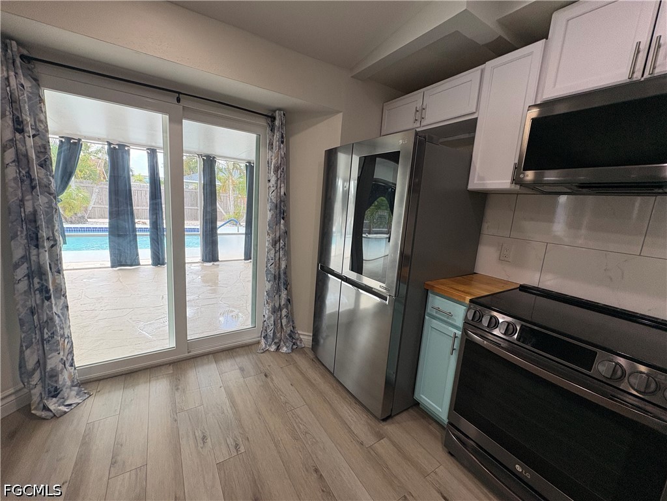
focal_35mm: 14
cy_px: 250
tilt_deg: -8.8
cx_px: 334
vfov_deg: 85.7
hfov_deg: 102.1
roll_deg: -3.7
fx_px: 270
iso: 200
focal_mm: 2.22
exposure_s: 1/120
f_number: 2.2
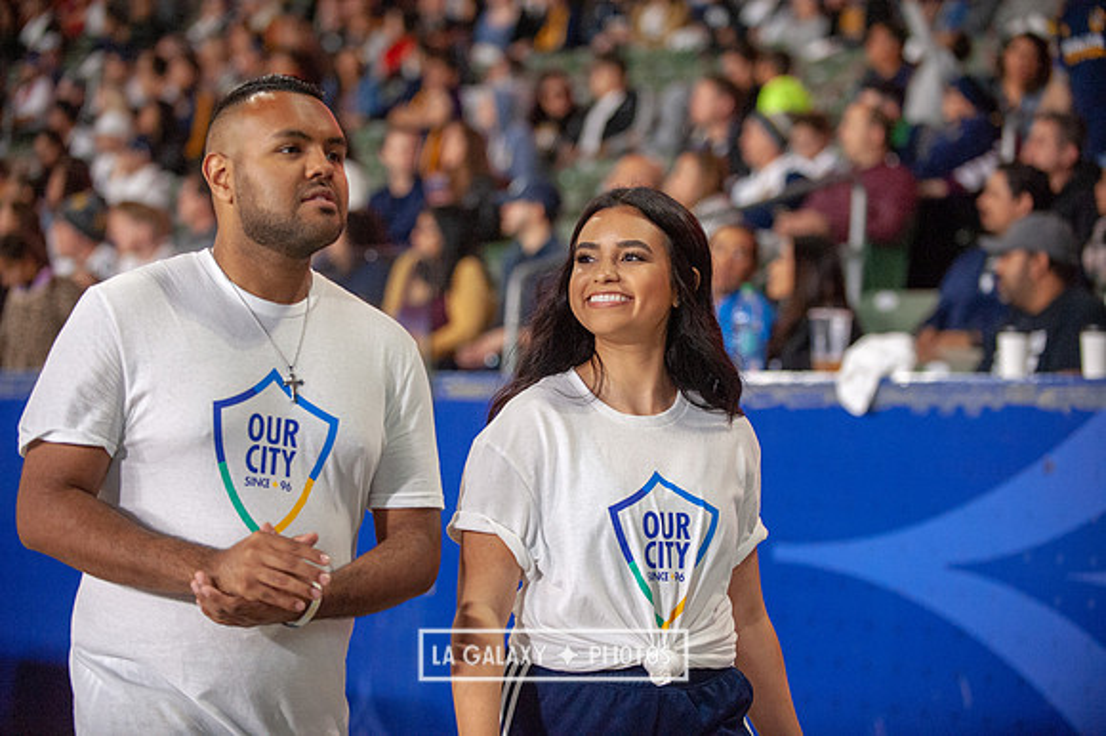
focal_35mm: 120
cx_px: 553
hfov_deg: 17.1
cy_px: 368
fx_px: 3684
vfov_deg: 11.4
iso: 3200
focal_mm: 120
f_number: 2.8
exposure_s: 1/1000
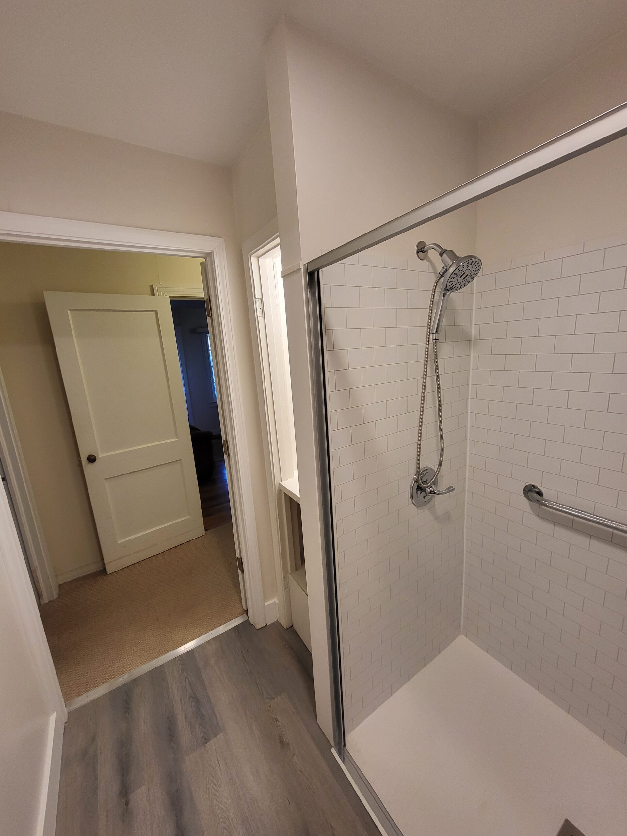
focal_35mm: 13
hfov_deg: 89.9
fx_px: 314
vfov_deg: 106.2
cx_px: 314
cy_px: 418
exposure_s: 1/60
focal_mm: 1.74
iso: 200
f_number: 2.2
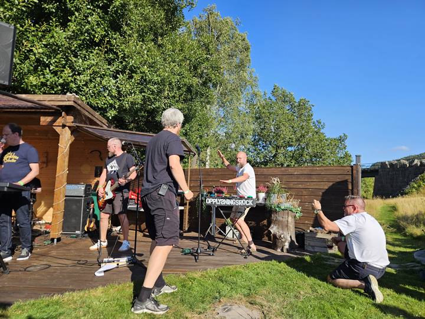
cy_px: 160
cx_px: 212
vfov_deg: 58.9
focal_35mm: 23
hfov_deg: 73.9
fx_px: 282
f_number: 1.8
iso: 25
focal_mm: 5.4
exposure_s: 1/1000
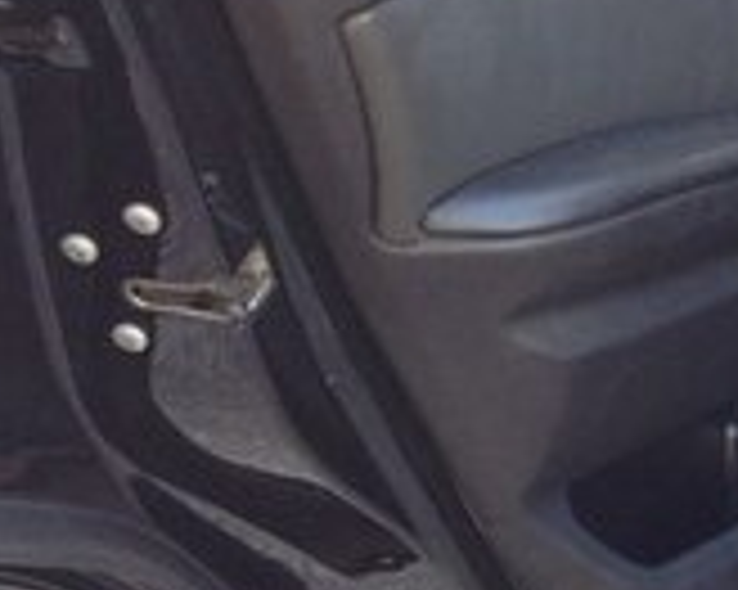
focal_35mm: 130
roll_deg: +3.2
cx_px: 1336
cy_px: 254
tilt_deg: -16.3
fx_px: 2838
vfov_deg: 11.9
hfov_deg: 13.3
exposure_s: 1/60
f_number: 2.4
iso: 64
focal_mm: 4.12
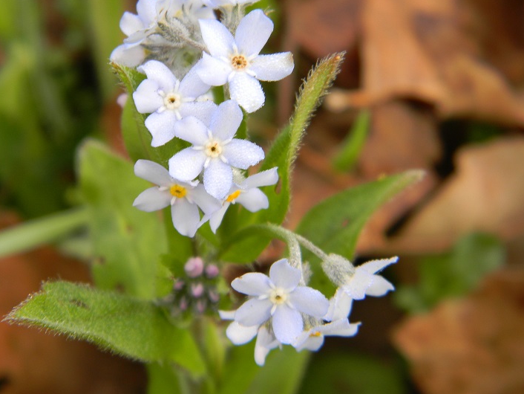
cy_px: 178
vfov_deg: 15.7
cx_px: 231
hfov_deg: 20.8
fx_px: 1423
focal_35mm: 94
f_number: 4.5
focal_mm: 15.1
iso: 80
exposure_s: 1/54
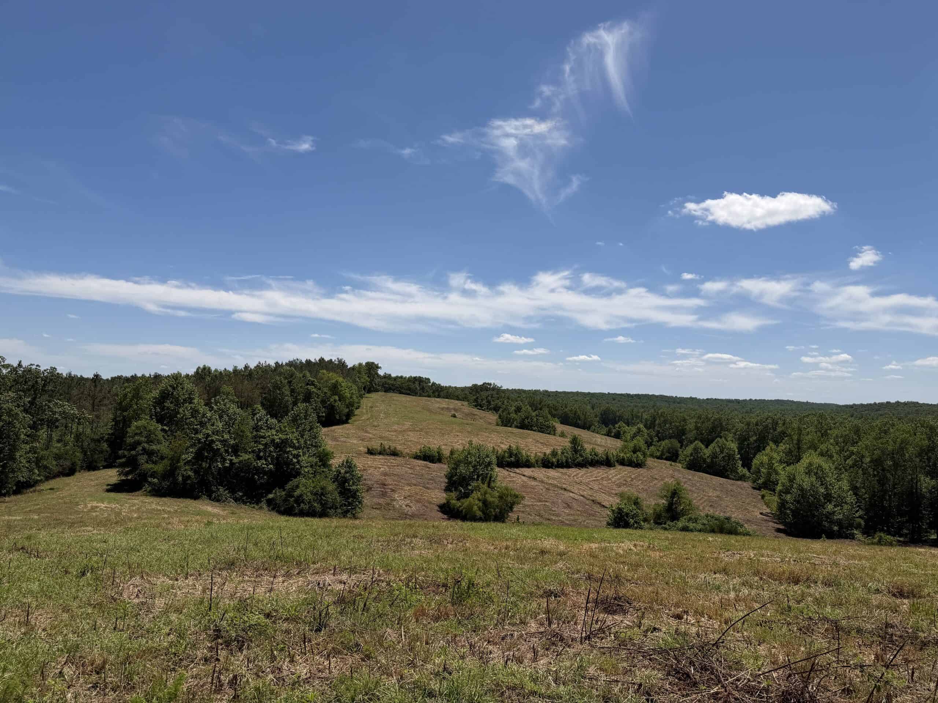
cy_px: 352
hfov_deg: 71.6
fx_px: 650
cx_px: 469
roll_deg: -0.9
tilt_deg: +2.8
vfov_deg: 56.8
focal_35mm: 24
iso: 80
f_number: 1.78
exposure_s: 1/9091
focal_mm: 6.76
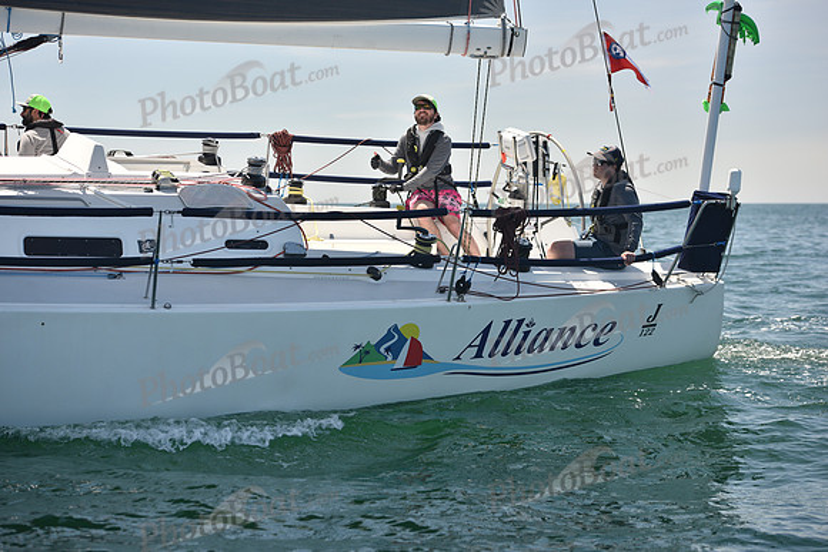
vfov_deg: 16.1
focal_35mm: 85
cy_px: 276
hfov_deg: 23.9
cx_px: 414
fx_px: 1955
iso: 250
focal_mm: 85
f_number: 4
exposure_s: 1/800
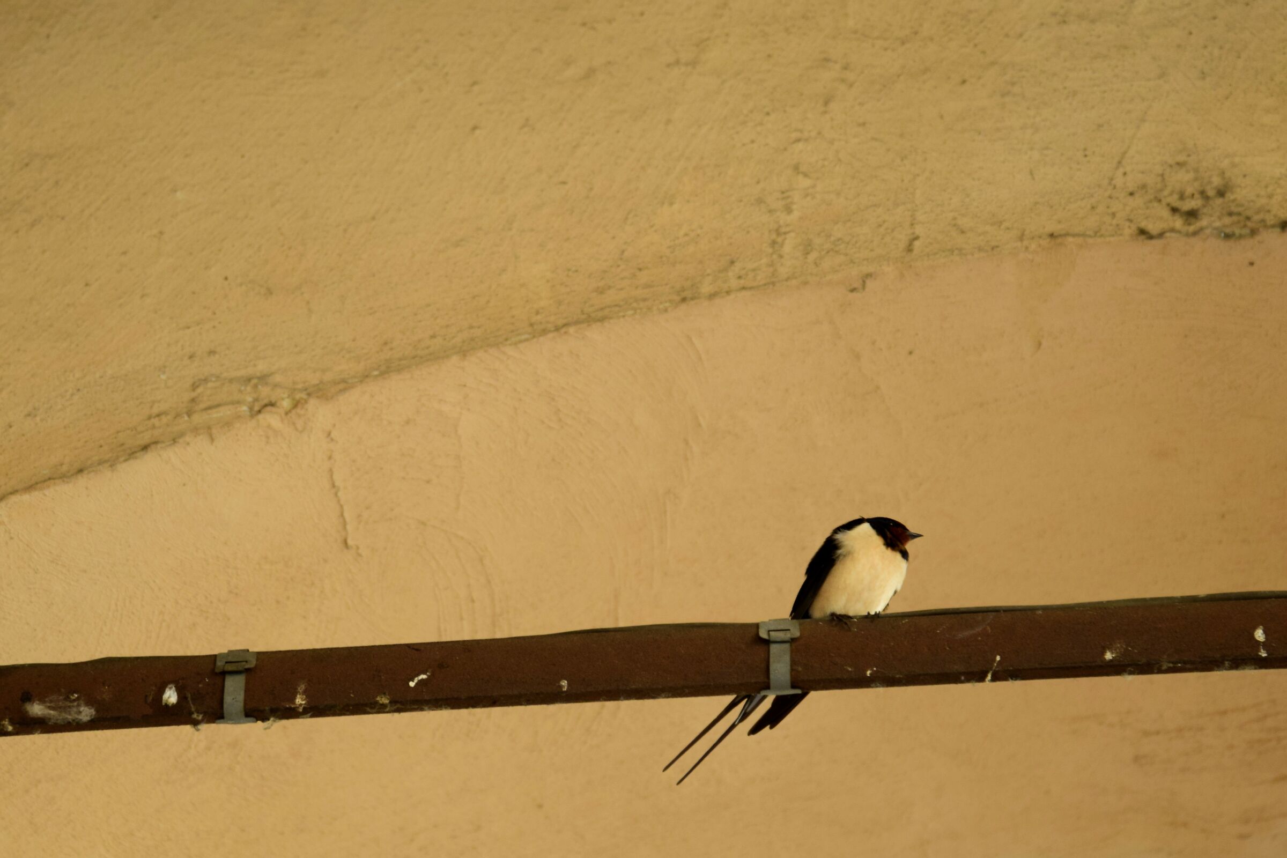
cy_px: 429
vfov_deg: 10.8
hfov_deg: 16.1
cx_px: 644
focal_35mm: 128
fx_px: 4558
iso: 500
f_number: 4.5
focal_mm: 85
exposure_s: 1/100
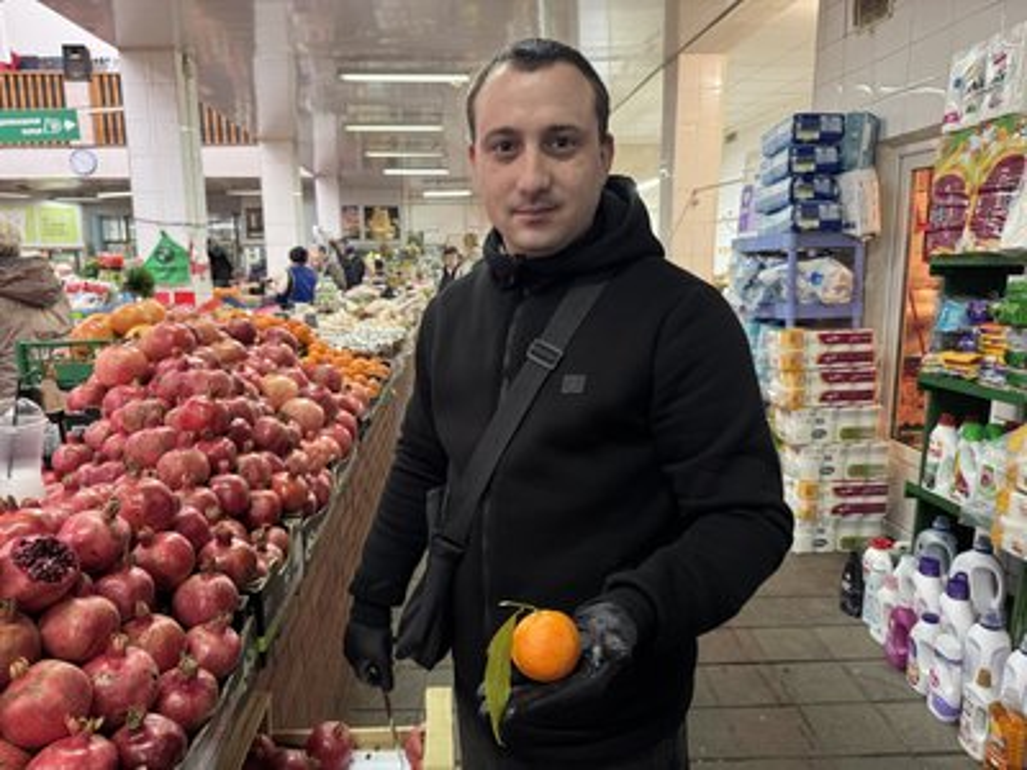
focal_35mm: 24
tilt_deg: -10.3
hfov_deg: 71.6
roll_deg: +0.4
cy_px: 385
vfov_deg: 56.8
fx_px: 712
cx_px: 514
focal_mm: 6.76
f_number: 1.78
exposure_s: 1/50
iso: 250
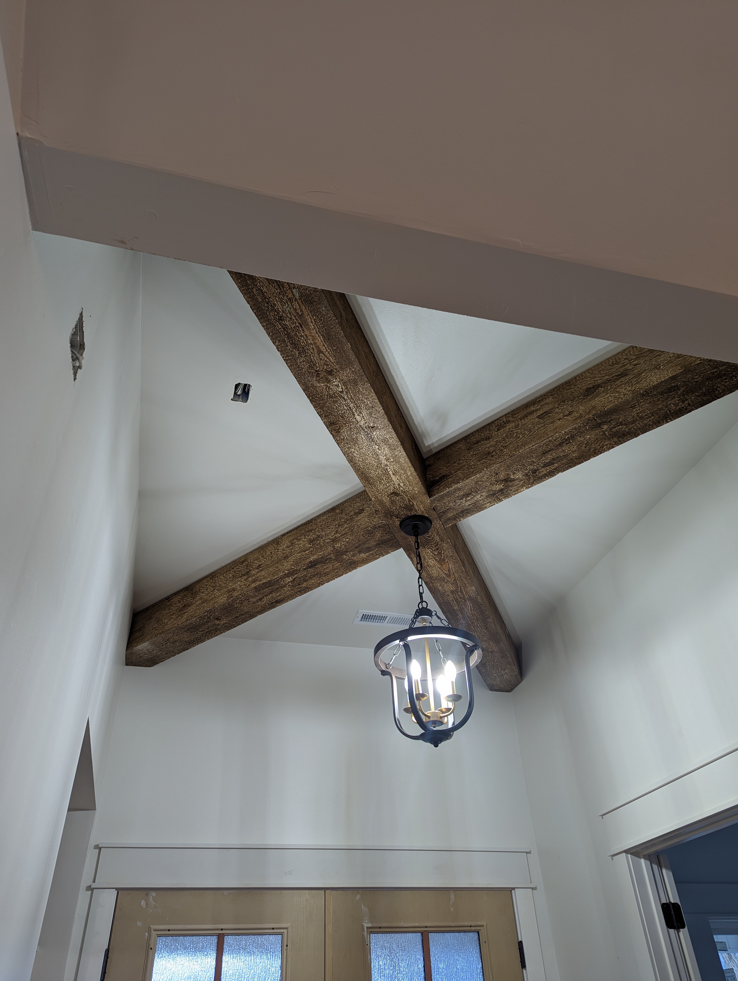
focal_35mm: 24
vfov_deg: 71.5
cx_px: 369
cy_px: 490
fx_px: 681
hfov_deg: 56.9
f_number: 1.85
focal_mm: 6.81
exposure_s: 1/24
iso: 61
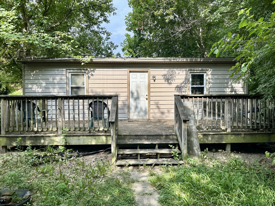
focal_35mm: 24
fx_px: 191
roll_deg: +0.0
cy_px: 103
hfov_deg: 71.6
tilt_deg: -3.4
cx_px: 138
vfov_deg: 56.8
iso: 80
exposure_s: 1/1433
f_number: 1.78
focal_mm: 6.86
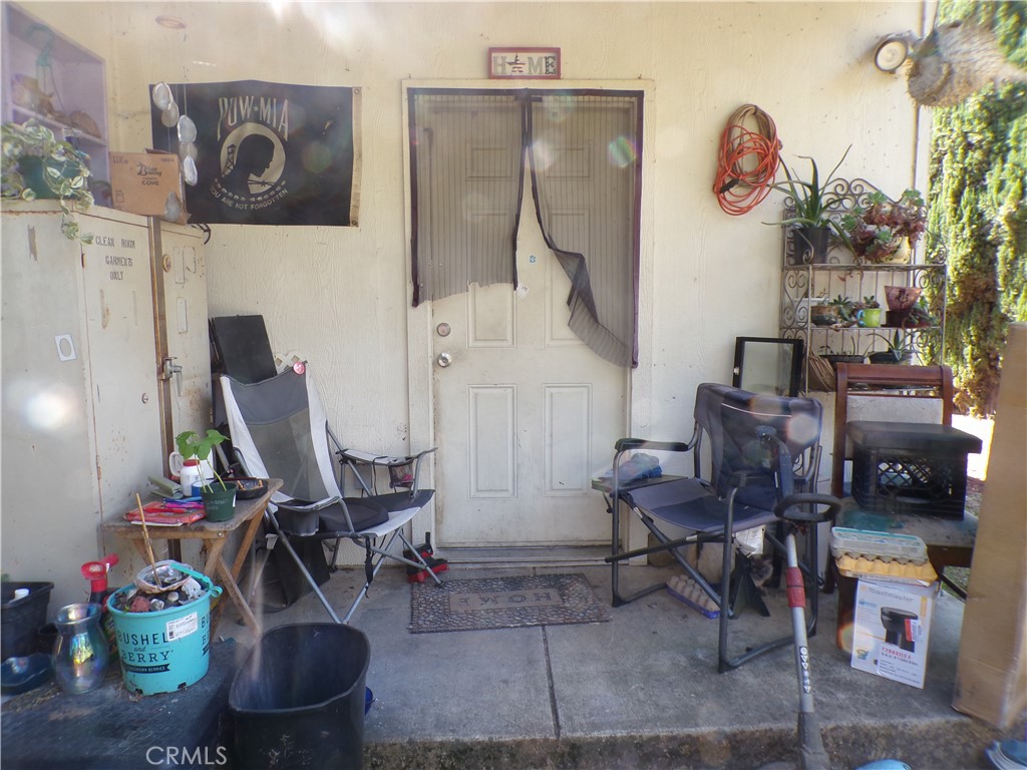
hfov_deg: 71.6
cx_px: 514
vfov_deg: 56.8
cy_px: 385
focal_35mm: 24
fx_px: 712
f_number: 4.4
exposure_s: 1/42
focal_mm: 4.3
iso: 100
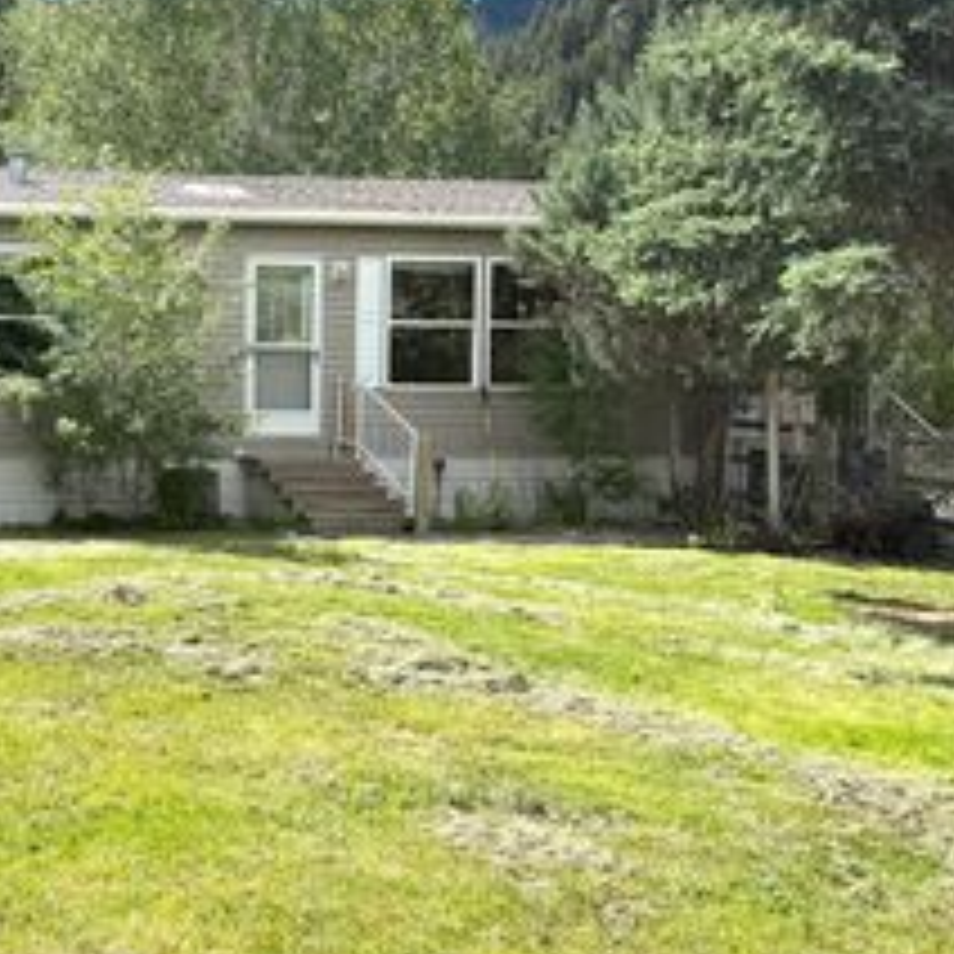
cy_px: 425
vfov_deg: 34.0
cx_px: -112
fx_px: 1559
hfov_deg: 30.2
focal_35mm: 50
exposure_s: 1/2703
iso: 80
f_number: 1.78
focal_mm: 6.76
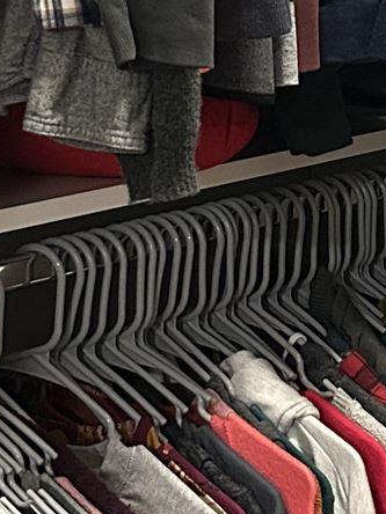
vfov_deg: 14.6
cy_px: 168
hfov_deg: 10.9
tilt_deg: -9.3
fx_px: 2007
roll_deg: +1.2
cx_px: 362
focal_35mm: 135
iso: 500
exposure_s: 1/60
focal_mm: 5.7
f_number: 1.5
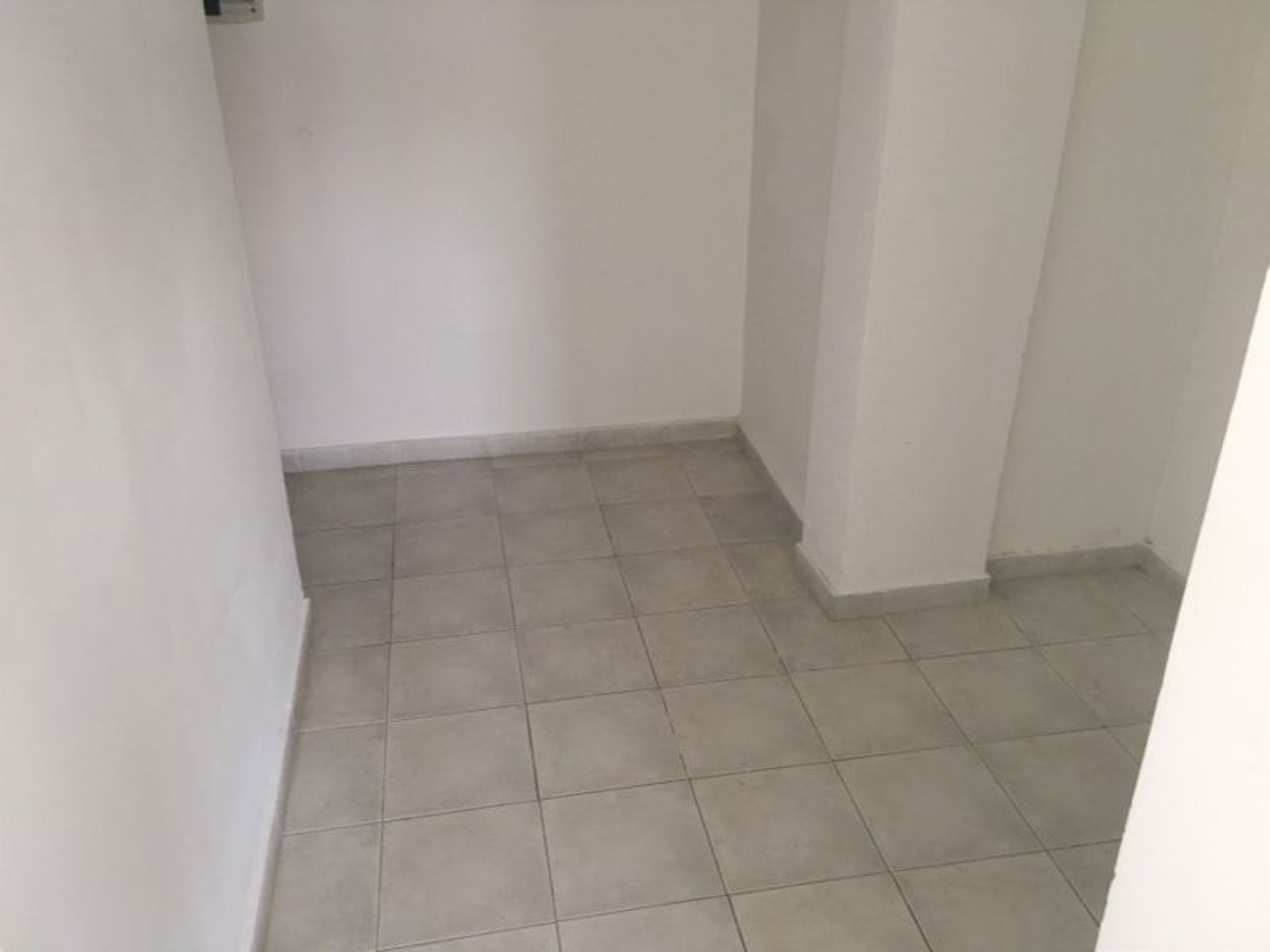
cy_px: 476
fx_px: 1064
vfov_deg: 48.2
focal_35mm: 29
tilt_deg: -26.6
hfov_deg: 61.7
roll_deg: +1.0
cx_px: 635
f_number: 2.2
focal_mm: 4.15
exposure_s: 1/33
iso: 64
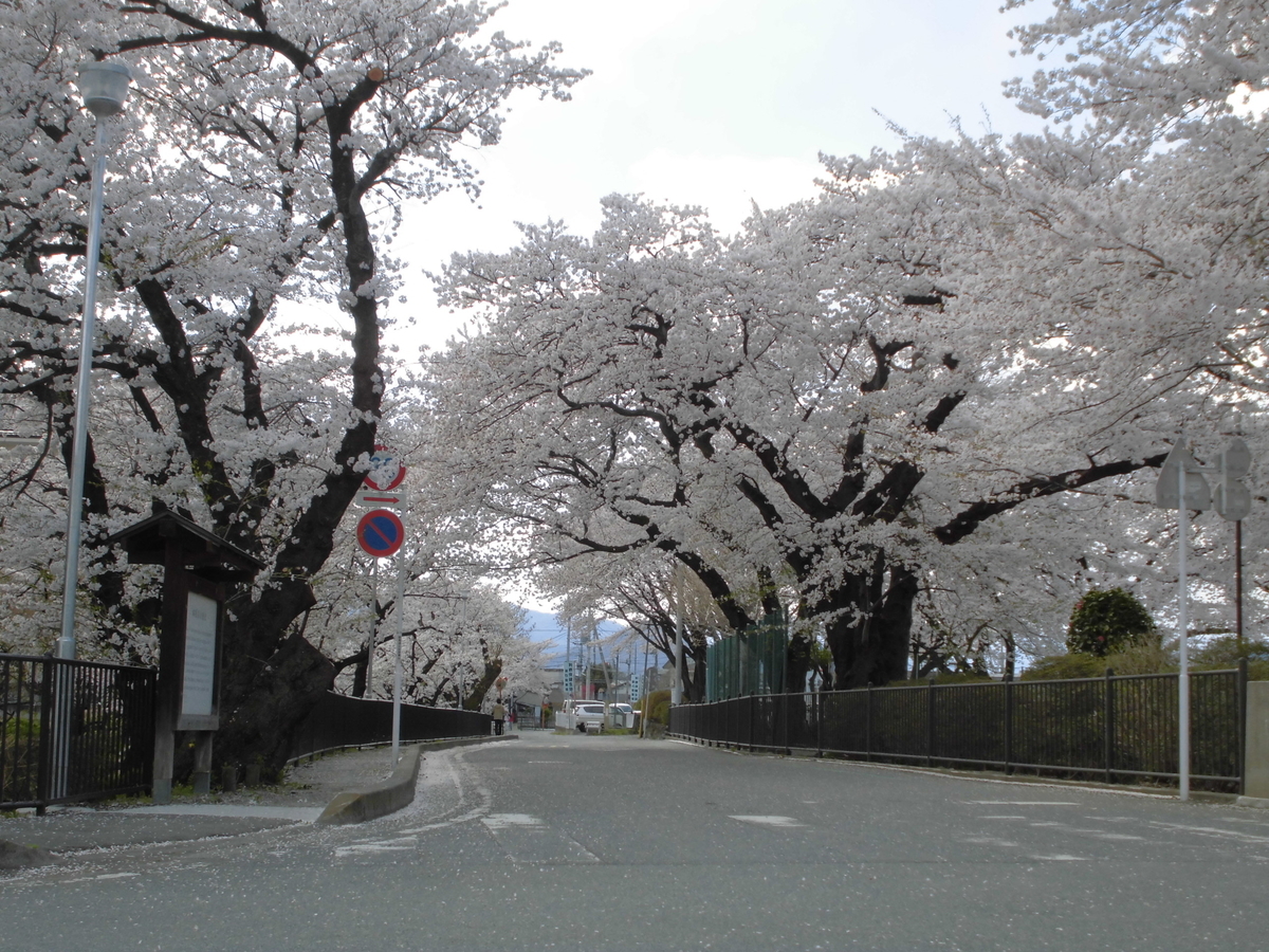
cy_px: 476
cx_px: 634
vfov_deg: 29.7
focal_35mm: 49
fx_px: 1796
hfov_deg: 38.9
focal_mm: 8.9
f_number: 4.8
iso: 100
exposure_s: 1/250
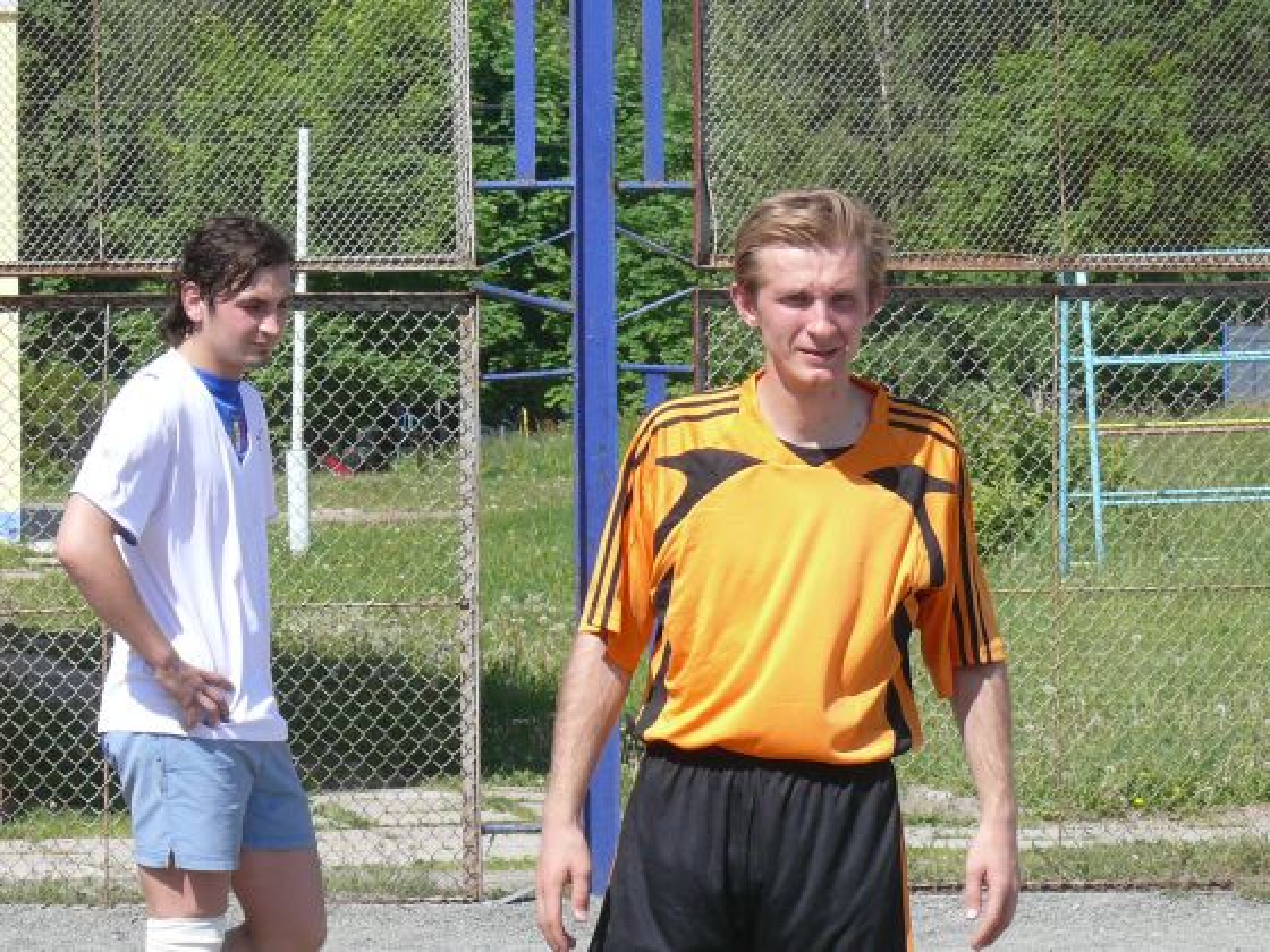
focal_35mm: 203
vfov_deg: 7.3
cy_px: 476
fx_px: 7448
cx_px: 635
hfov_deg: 9.7
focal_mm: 24
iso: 100
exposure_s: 1/400
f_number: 5.6
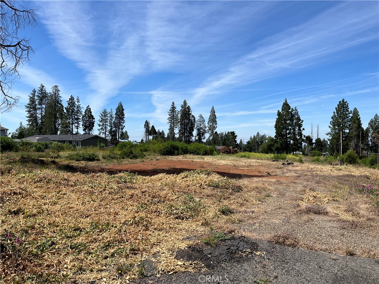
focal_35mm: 26
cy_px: 142
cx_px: 190
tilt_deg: -0.8
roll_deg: -0.3
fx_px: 285
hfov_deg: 67.3
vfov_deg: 53.1
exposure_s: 1/4484
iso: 50
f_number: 1.6
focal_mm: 5.1
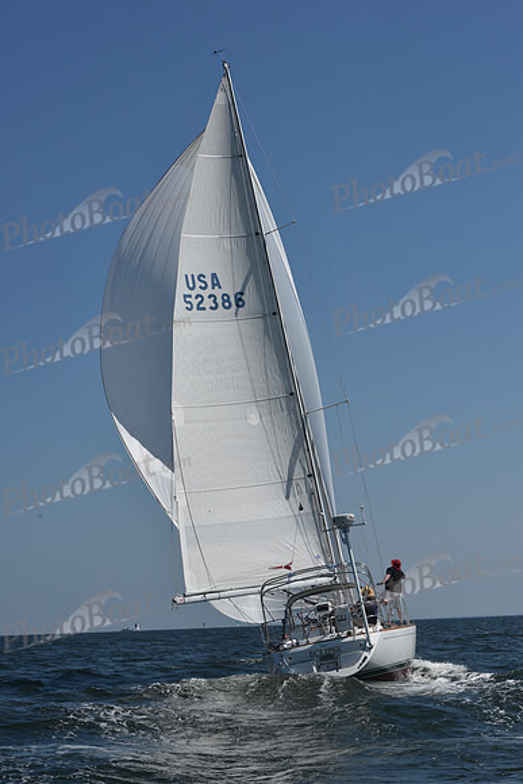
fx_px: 1524
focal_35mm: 70
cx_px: 262
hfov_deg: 19.5
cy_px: 392
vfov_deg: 28.8
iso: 320
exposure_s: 1/1250
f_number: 13
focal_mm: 70
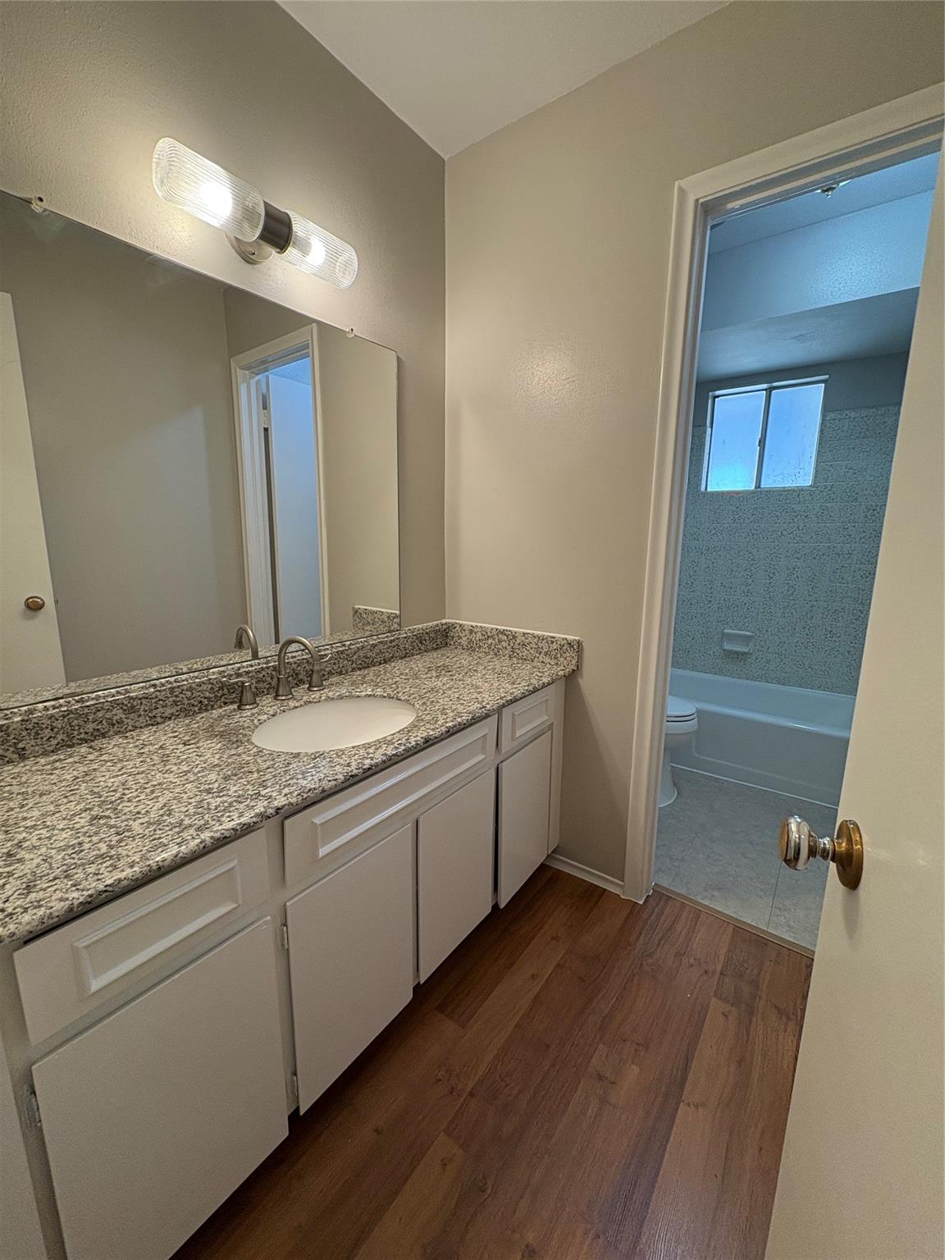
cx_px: 472
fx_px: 510
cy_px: 630
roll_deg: -1.0
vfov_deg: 102.1
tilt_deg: -10.3
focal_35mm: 14
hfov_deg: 85.7
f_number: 2.2
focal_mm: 2.22
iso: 125
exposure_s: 1/60
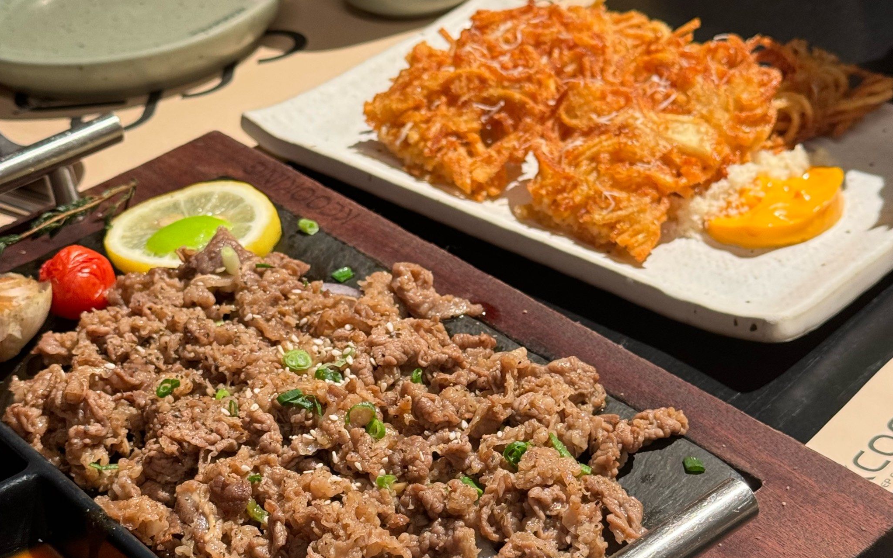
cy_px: 379
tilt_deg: -34.7
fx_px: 1655
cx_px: 447
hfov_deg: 30.2
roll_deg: +9.2
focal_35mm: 68
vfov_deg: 19.1
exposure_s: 1/50
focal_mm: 6.76
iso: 160
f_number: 1.78
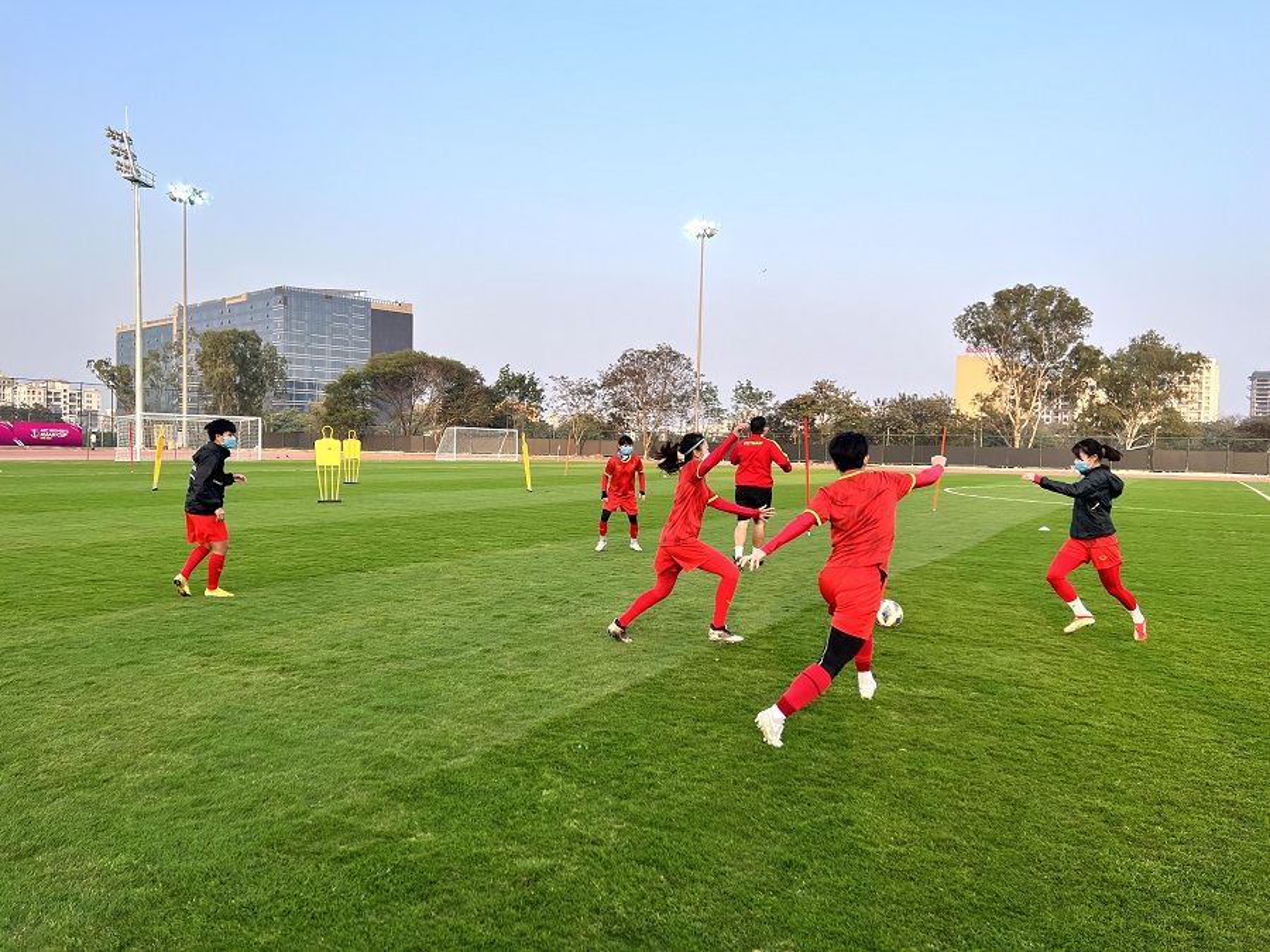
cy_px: 476
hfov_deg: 67.3
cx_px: 635
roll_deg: -1.2
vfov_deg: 53.1
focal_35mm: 26
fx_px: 954
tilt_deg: -2.6
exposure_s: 1/982
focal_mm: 5.7
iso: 50
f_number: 1.5
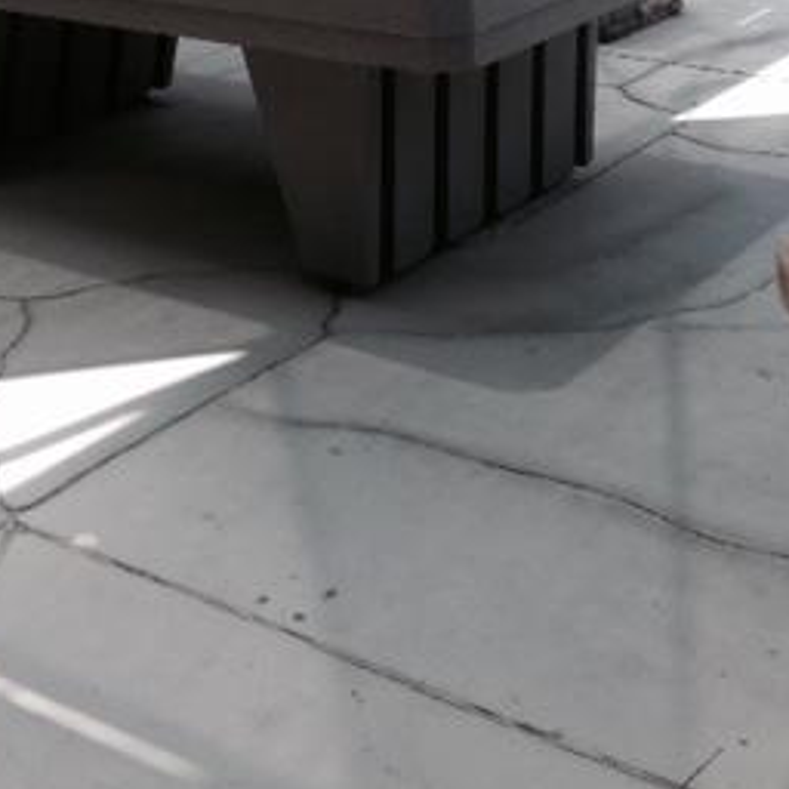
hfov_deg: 23.5
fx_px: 1882
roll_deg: +2.4
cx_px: 253
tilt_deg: -9.6
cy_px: -160
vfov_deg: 21.9
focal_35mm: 73
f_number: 2.4
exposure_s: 1/393
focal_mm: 4.12
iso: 50
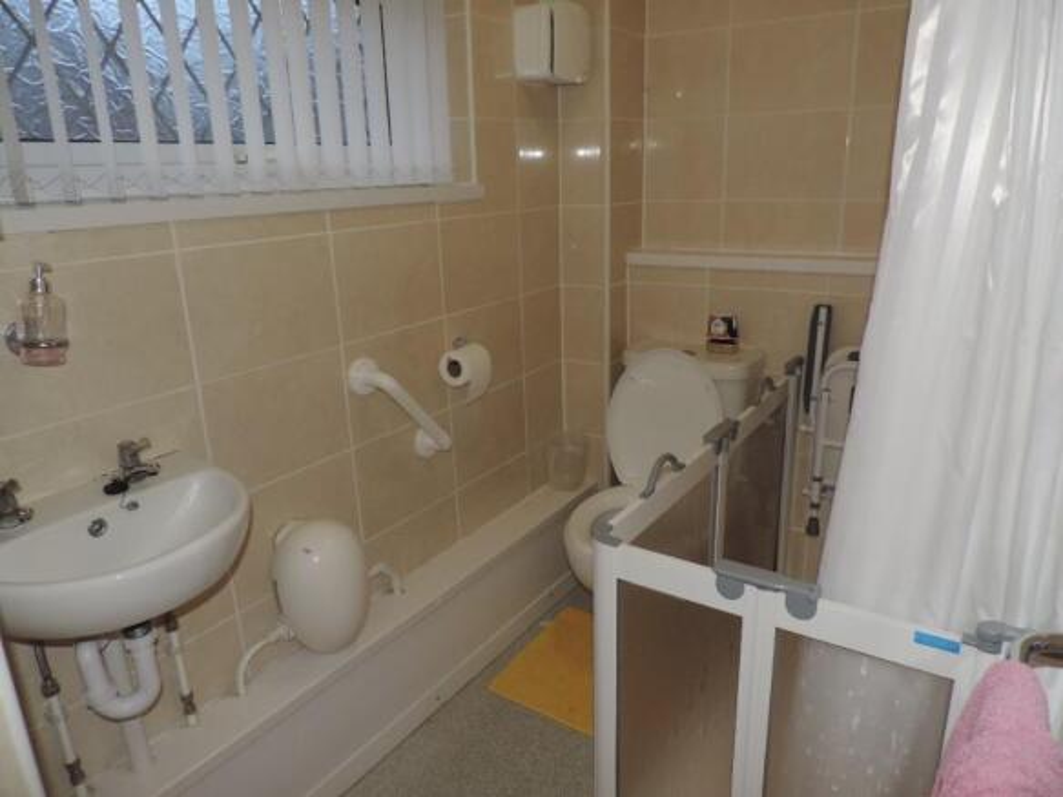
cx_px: 532
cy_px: 398
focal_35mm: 24
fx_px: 737
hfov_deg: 71.6
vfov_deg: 56.8
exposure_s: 1/30
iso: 200
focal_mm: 4.3
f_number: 3
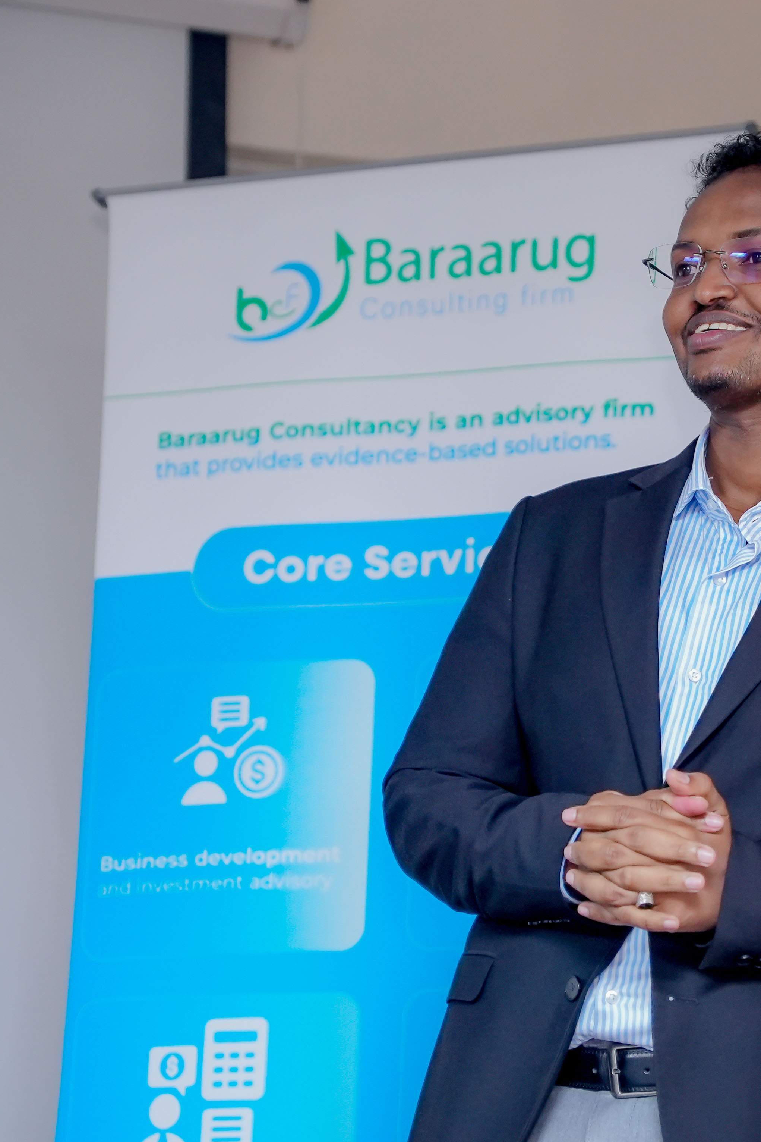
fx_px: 5008
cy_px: 571
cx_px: 641
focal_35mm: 158
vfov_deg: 13.0
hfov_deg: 8.7
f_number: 2.8
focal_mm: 70
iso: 1250
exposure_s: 1/100
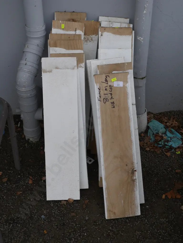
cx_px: 92
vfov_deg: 38.2
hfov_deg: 29.1
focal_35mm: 50
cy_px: 122
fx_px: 352
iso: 200
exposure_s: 1/200
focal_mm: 25
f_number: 8
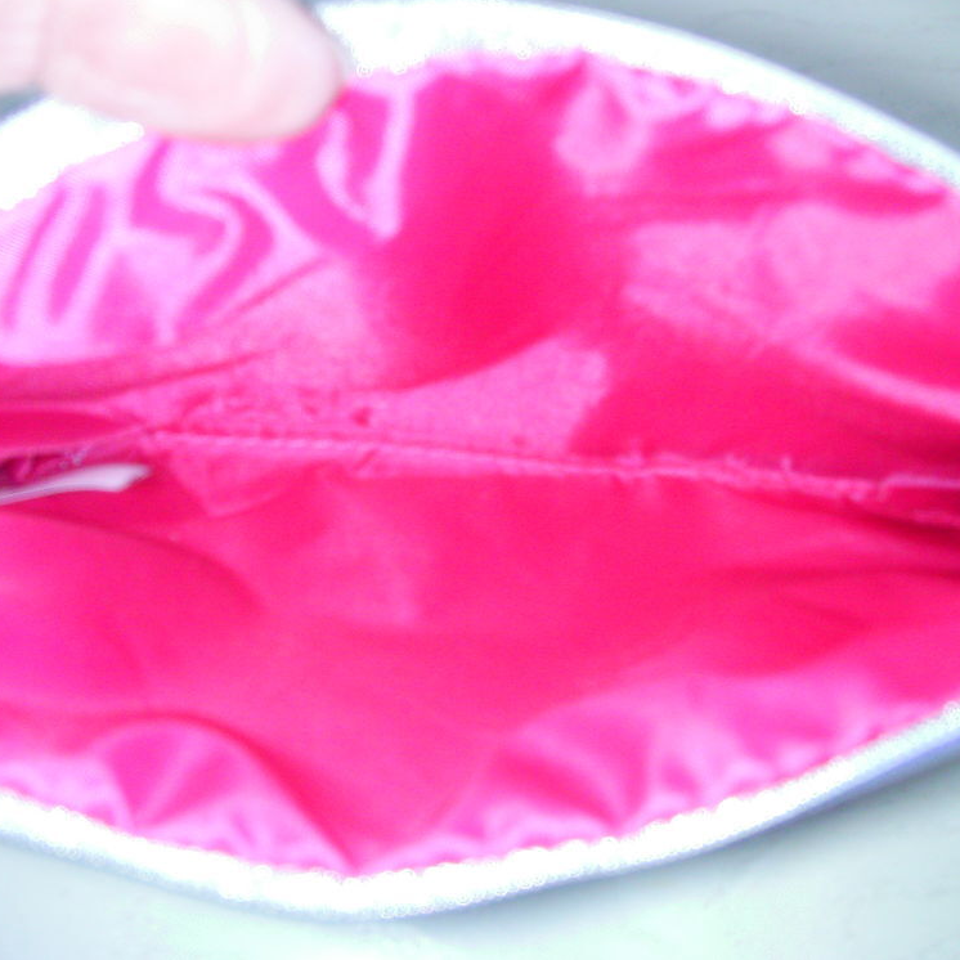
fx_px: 1412
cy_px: 480
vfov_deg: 37.6
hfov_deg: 37.5
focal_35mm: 45
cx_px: 502
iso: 200
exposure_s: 1/30
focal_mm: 6.3
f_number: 3.5
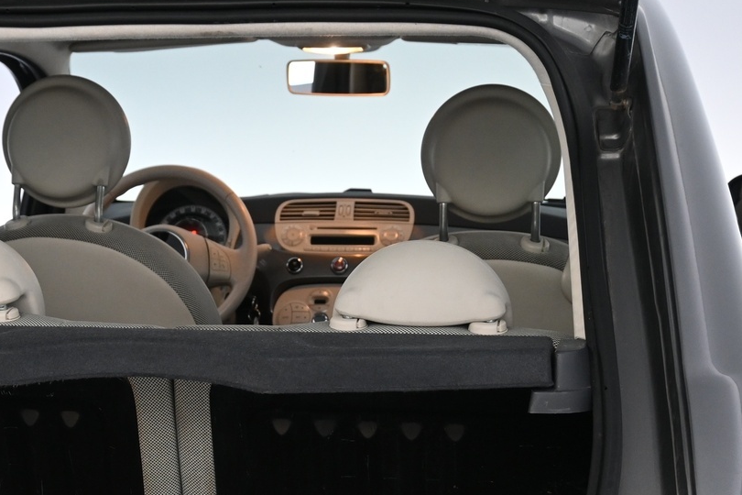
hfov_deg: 24.3
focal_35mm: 82
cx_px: 181
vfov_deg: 16.4
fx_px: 1700
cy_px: 424
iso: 800
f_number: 4.5
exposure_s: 1/40
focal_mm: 27.5
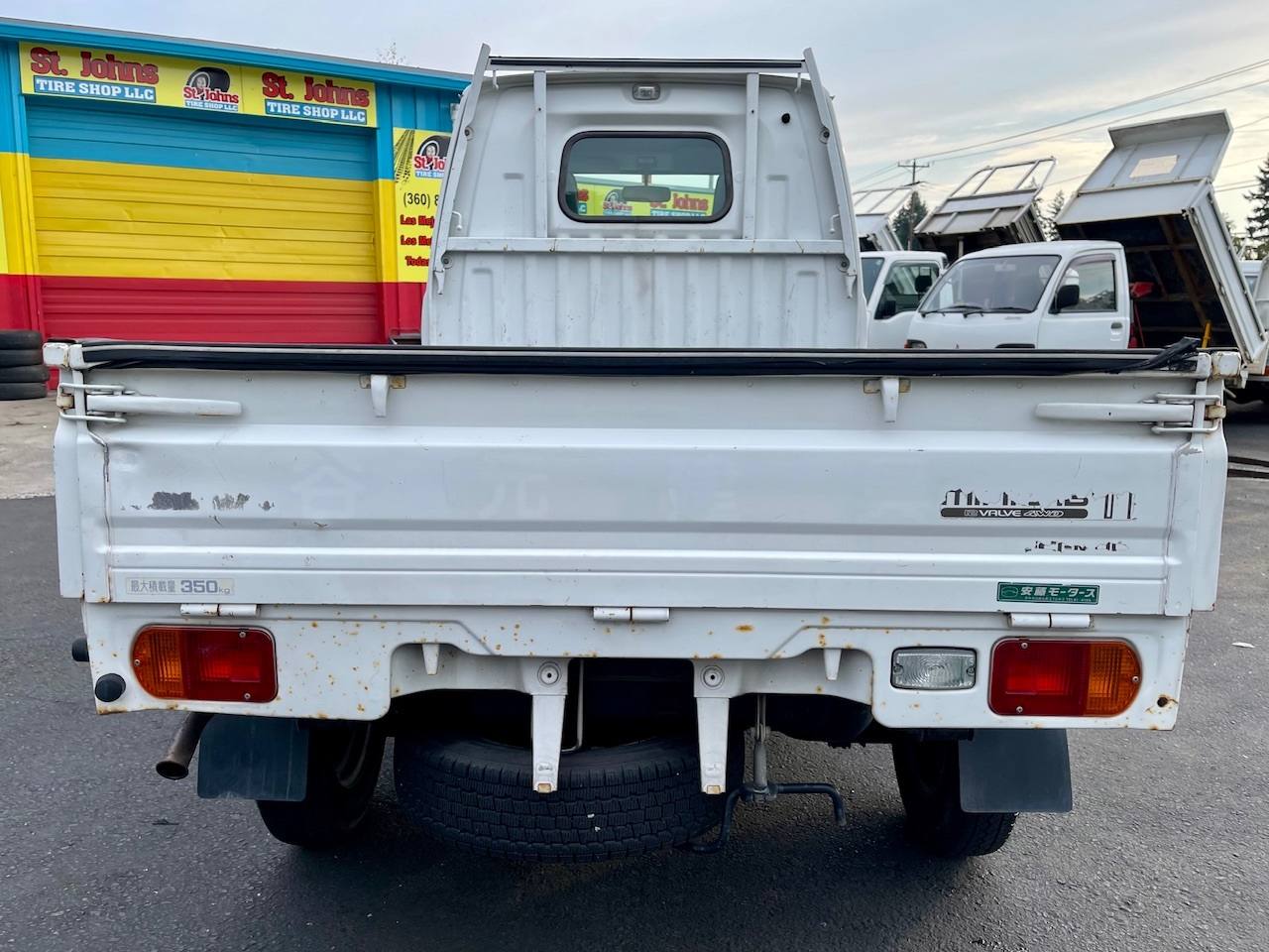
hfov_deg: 69.4
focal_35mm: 25
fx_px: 916
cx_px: 634
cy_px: 476
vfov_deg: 54.9
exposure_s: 1/945
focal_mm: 5.1
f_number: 1.6
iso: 32
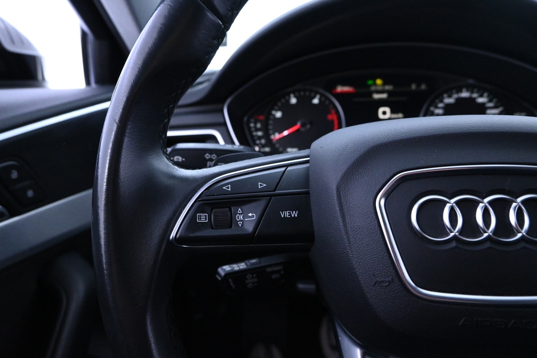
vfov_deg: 53.1
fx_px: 358
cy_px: 179
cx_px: 268
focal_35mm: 24
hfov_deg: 73.7
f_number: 4.5
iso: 5600
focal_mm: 16
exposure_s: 1/25
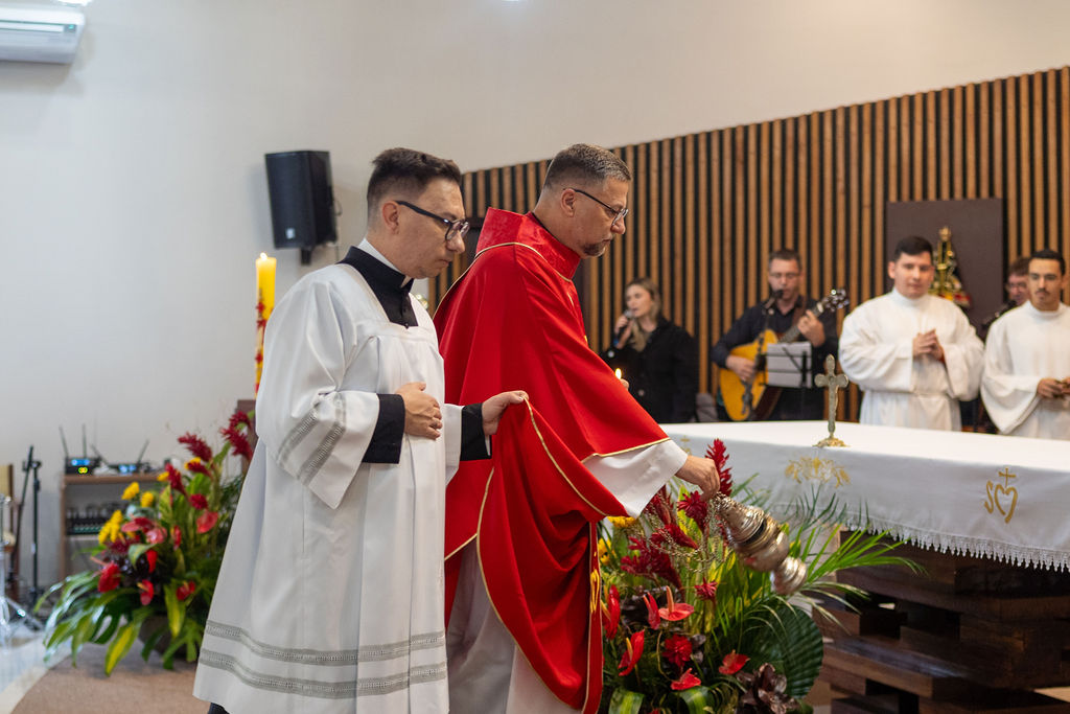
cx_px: 545
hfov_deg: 36.8
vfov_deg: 25.0
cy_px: 357
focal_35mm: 54
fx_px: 1609
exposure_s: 1/160
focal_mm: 35
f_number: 2
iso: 1000
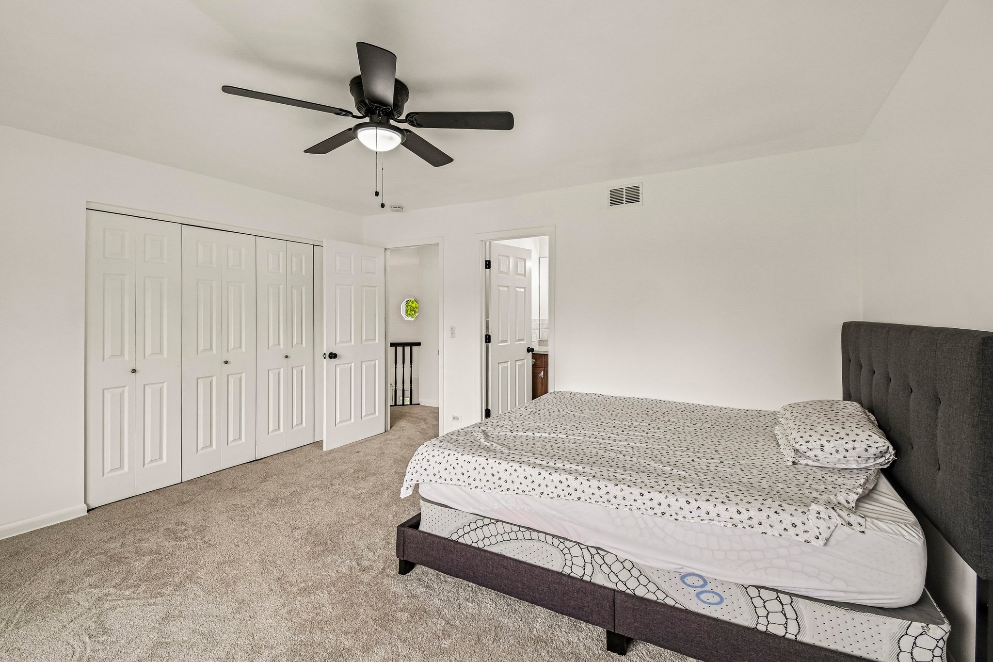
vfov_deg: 77.3
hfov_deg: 100.4
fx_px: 414
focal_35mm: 15
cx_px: 496
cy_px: 331
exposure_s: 1/15
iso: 125
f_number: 8
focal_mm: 10
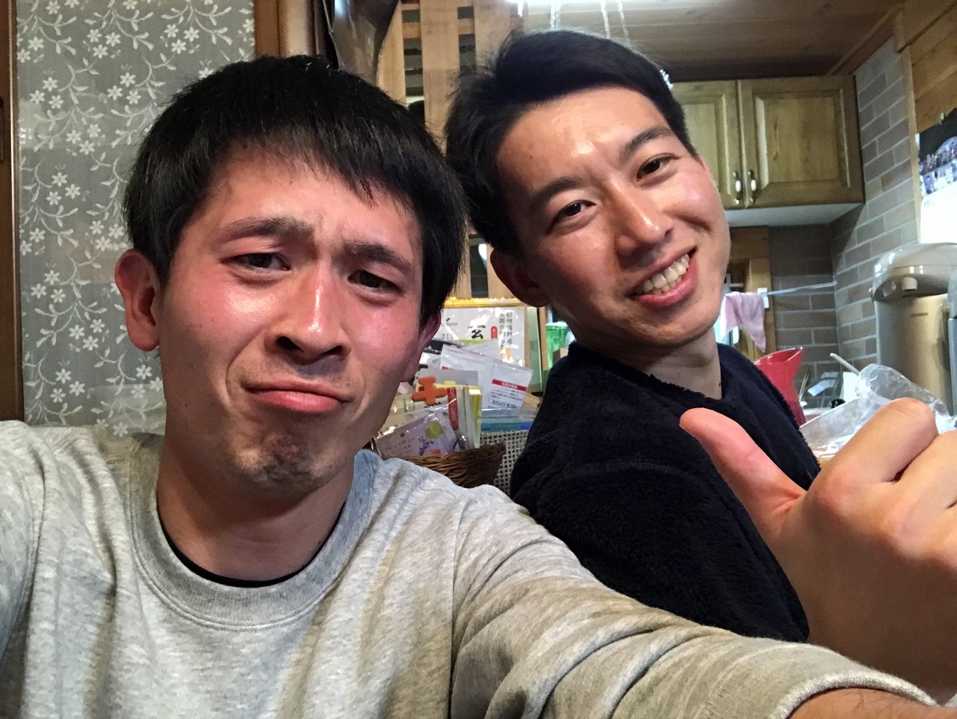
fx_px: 885
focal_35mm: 32
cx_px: 478
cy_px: 360
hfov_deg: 56.8
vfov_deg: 44.2
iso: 200
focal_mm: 2.87
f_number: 2.2
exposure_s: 1/30
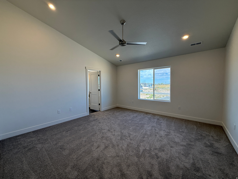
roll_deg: +1.0
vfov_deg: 85.7
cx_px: 119
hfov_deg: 102.1
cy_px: 90
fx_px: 96
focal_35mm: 14
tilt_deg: -1.9
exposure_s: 1/144
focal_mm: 2.22
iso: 64
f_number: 2.2
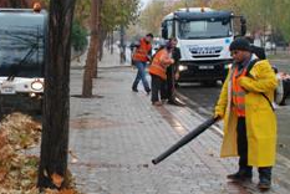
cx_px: 61
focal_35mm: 75
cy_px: 102
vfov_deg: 18.2
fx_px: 605
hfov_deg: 26.5
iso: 800
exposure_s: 1/160
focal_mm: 26
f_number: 6.3
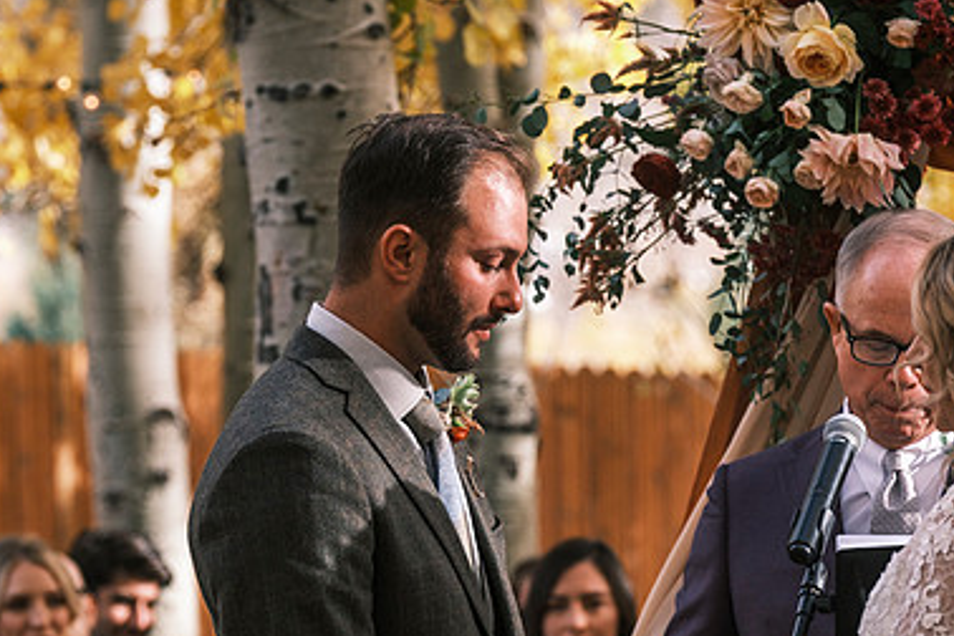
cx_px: 492
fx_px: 7896
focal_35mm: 298
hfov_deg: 6.9
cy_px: 375
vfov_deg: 4.6
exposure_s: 1/500
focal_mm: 129.2
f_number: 4.5
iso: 400
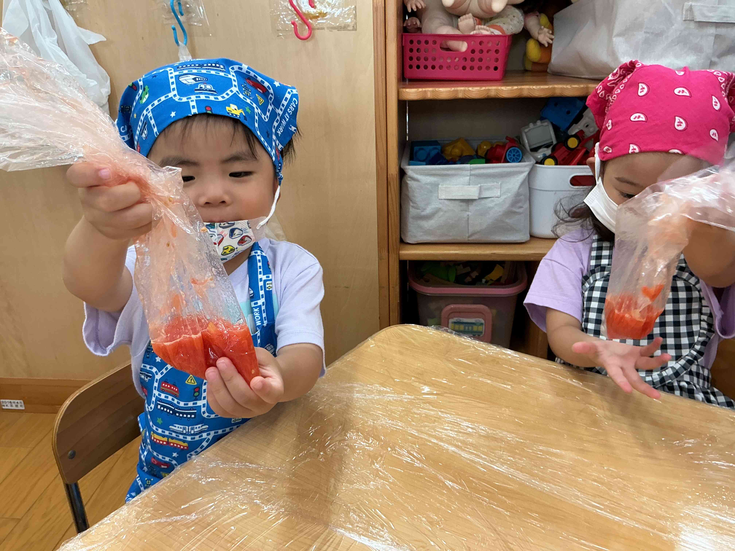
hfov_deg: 61.7
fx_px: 616
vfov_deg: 48.2
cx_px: 368
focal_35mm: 29
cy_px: 276
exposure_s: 1/50
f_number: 1.8
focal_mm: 3
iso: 64
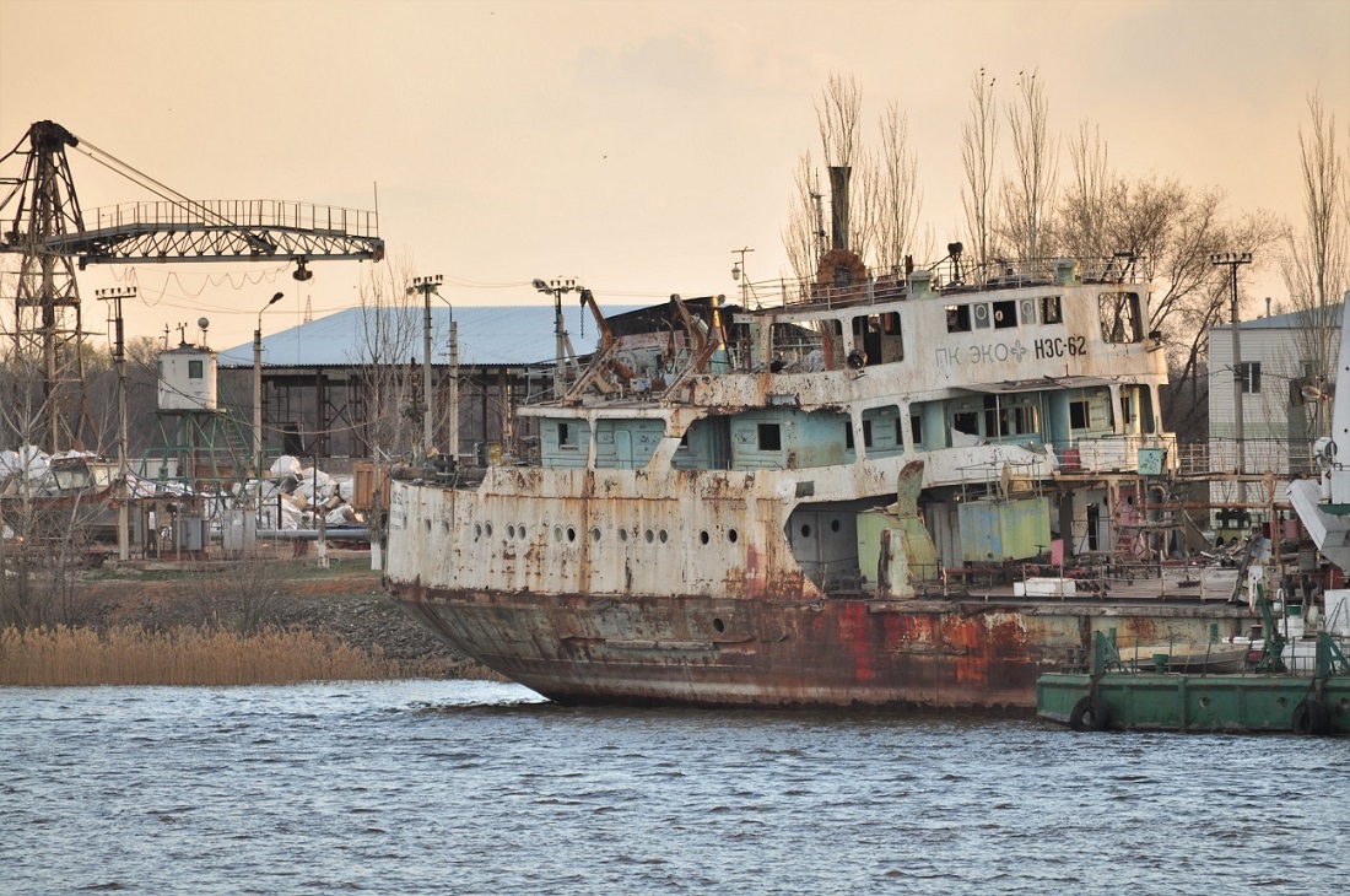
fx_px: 16850
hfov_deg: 4.6
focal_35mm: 450
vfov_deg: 3.0
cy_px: 448
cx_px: 675
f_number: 5.6
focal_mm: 300
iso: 200
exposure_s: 1/160
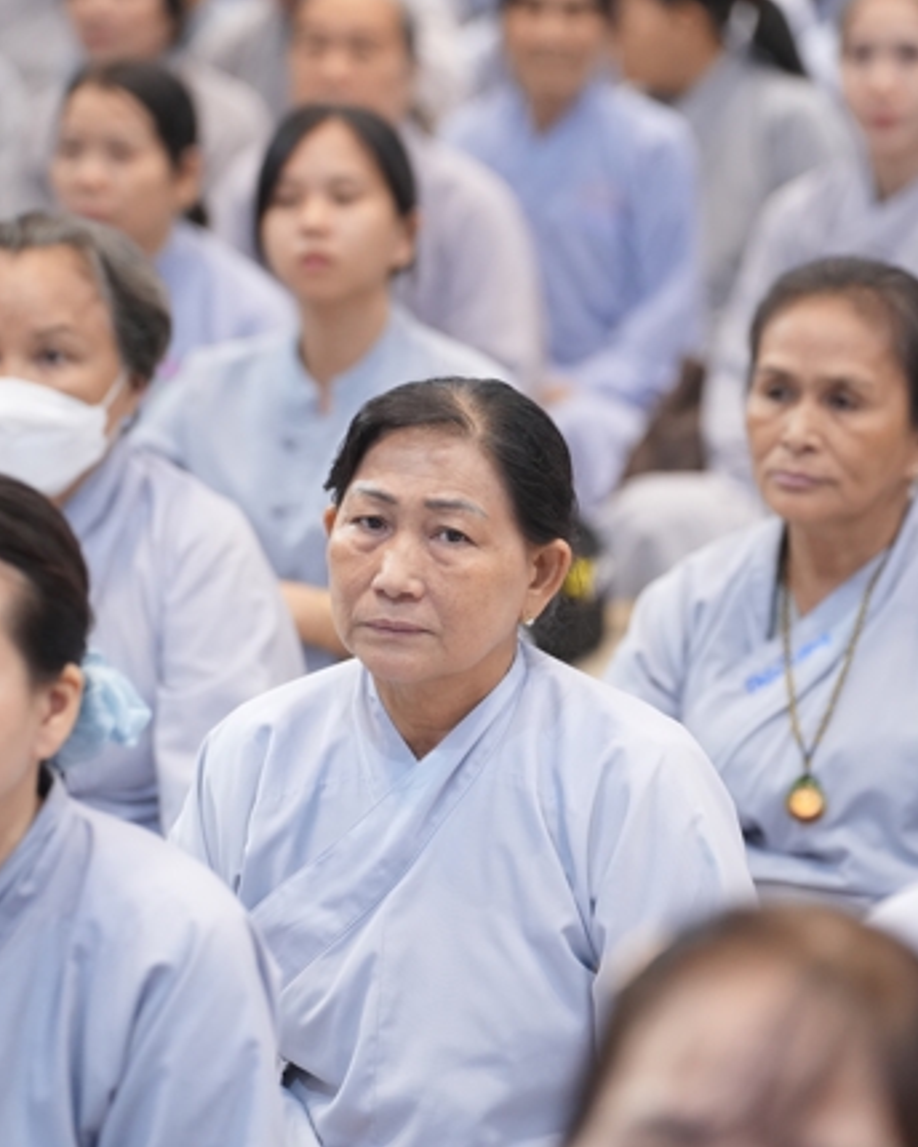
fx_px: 5298
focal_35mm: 156
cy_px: 572
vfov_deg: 12.4
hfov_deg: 9.9
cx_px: 488
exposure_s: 1/200
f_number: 2.8
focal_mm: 110
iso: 3200
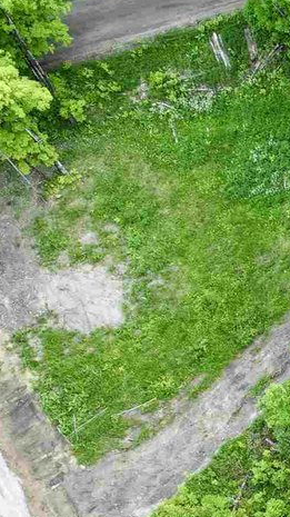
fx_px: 1232
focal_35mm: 90
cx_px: 799
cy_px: 514
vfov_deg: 22.8
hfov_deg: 10.5
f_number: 2.8
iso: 100
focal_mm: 12.29
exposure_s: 1/320
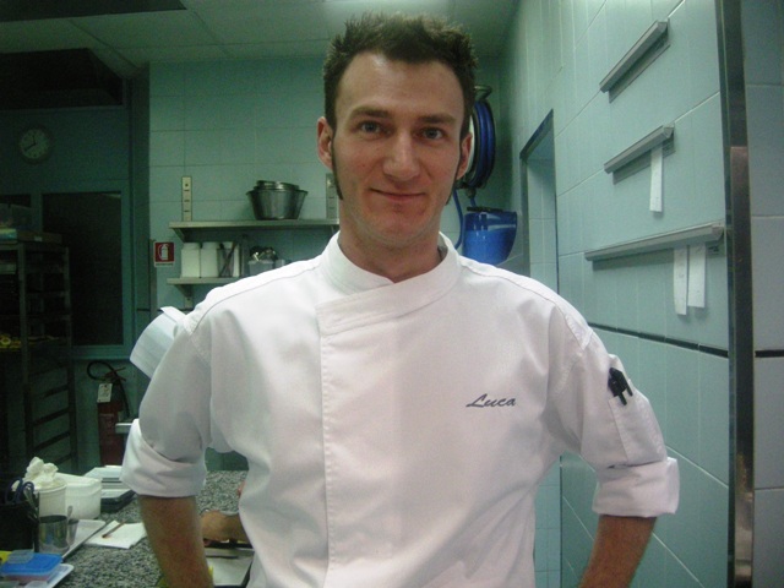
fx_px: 815
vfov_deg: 39.7
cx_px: 392
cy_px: 294
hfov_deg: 51.4
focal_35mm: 36
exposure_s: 1/125
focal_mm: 7.5
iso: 716
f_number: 2.7
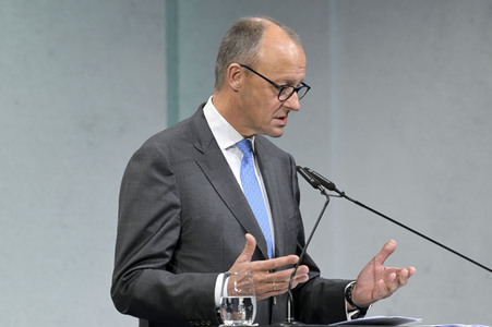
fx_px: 5463
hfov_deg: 5.2
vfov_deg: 3.4
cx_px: 246
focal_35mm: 400
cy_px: 164
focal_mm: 400
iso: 4000
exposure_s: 1/640
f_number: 5.6
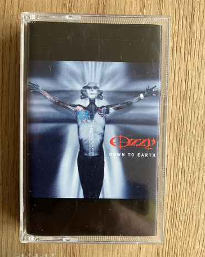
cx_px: 104
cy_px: 138
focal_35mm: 30
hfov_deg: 48.4
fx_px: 228
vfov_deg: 58.8
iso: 125
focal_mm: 3.99
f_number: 1.8
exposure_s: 1/60
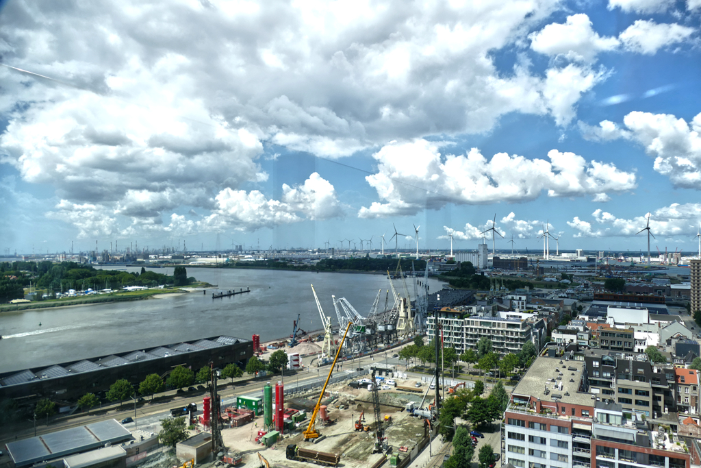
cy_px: 234
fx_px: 487
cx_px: 350
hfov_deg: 71.5
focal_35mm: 25
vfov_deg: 51.3
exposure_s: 1/1600
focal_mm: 9.1
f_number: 4
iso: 125
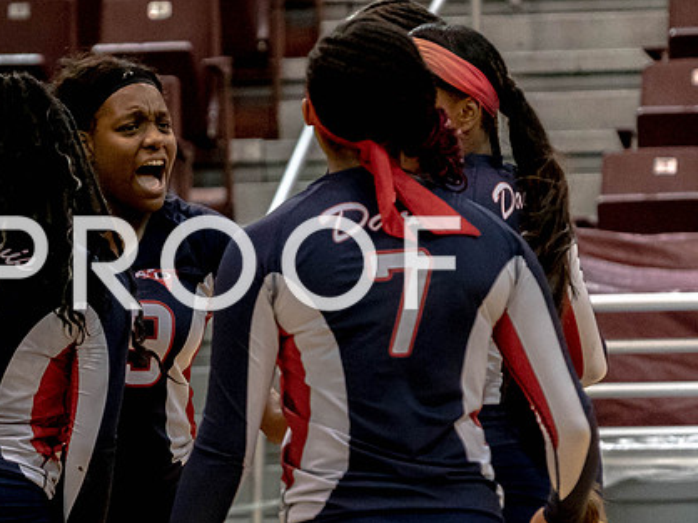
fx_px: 7094
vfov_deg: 4.2
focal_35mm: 352
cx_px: 170
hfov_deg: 5.6
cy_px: 326
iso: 8000
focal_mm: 194
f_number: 5.6
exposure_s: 1/750
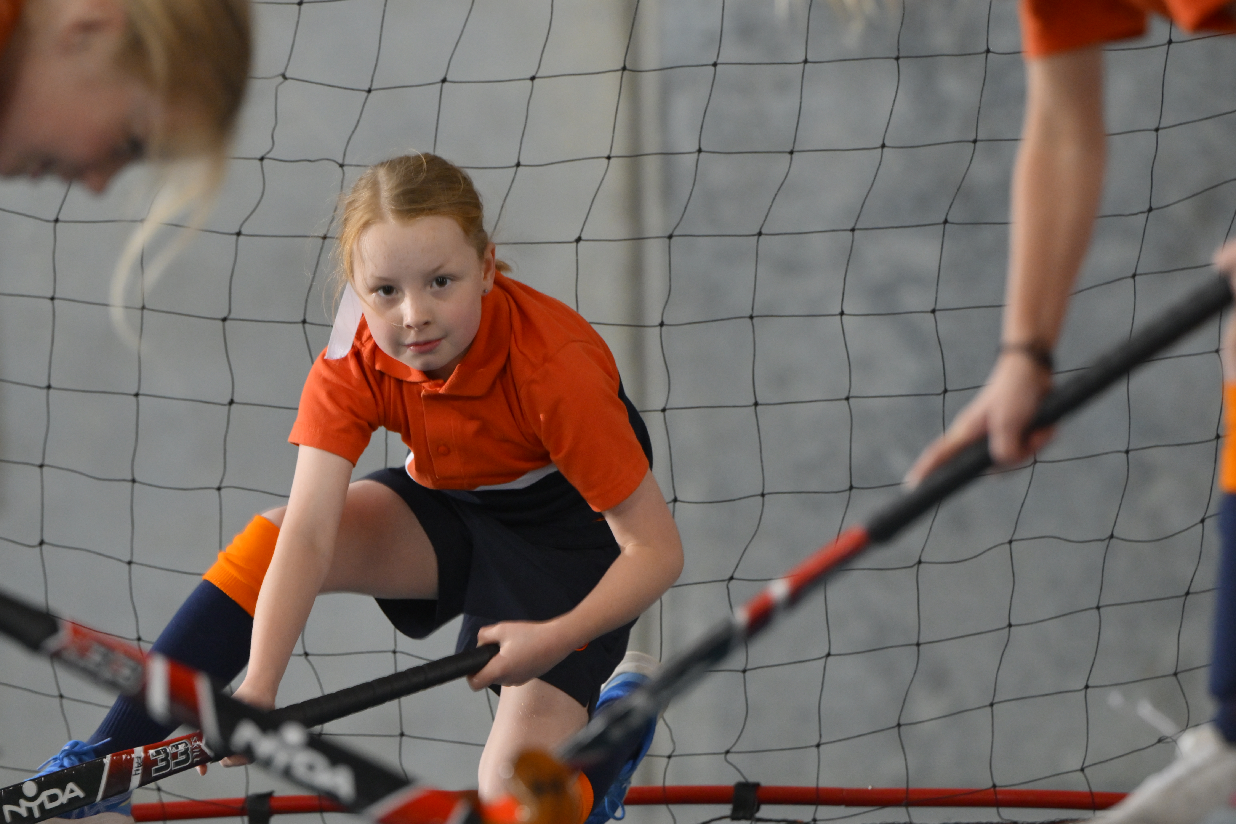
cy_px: 428
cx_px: 512
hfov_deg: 7.9
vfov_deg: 5.3
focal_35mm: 260
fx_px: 8925
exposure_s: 1/100
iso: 1600
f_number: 4
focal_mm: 180
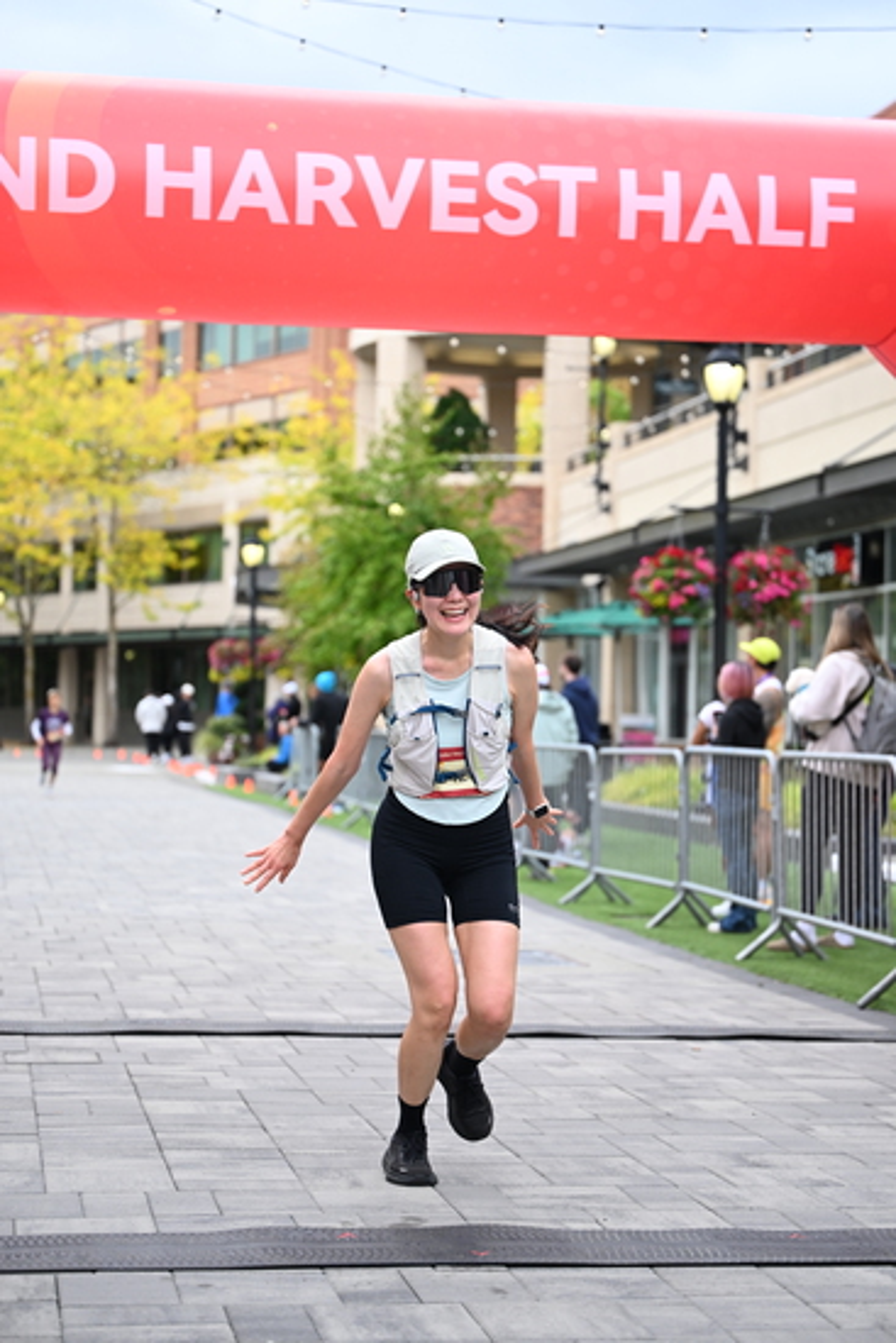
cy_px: 672
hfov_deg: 19.5
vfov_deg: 28.8
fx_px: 2611
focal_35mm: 70
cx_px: 448
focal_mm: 70
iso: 640
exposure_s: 1/2000
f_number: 2.8
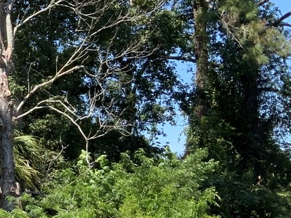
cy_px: 97
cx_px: -217
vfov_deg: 12.8
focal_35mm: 116
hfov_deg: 15.0
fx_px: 975
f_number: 1.8
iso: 16
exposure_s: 1/606
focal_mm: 3
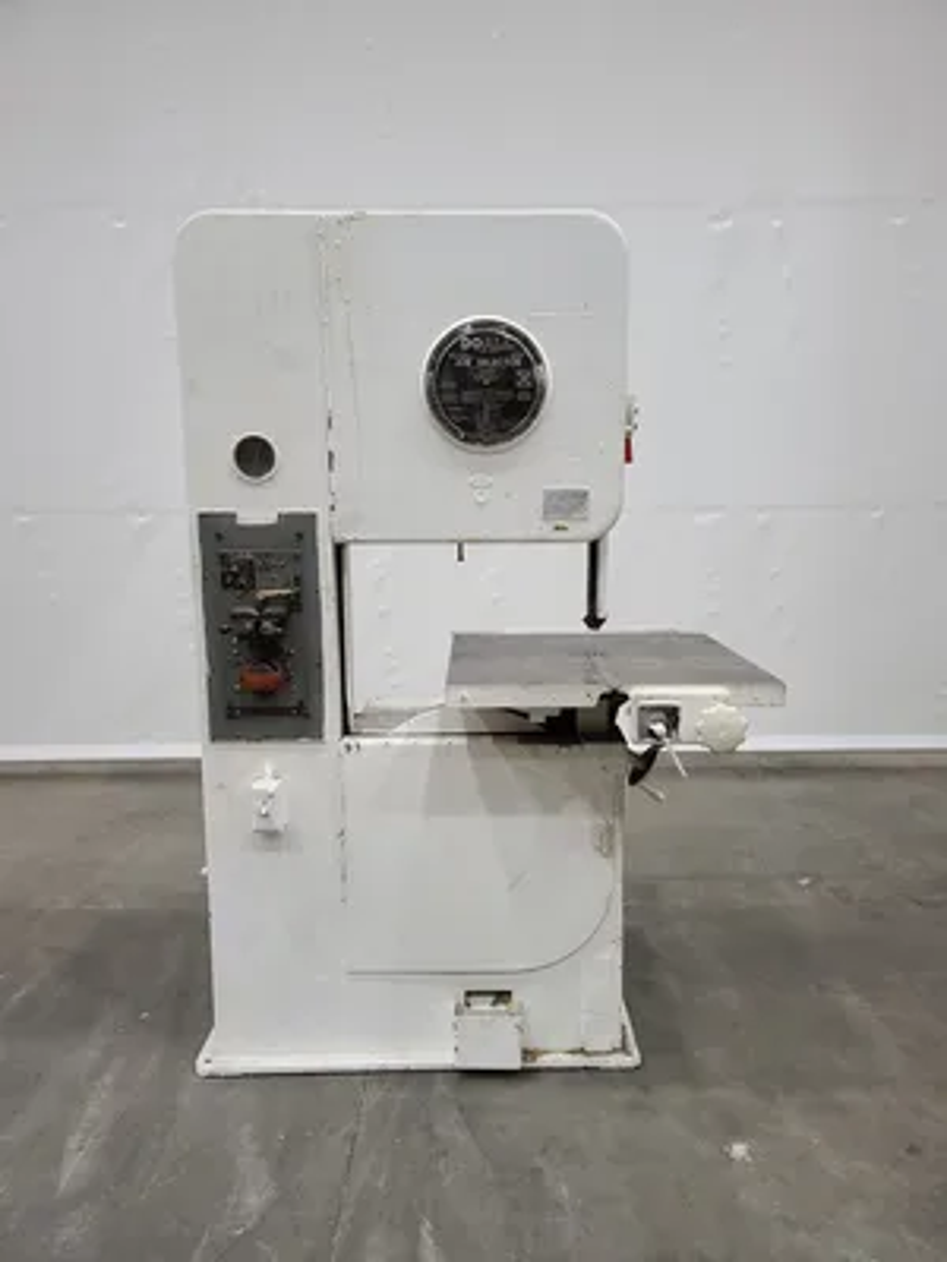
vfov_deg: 69.4
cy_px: 631
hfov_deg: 54.9
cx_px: 474
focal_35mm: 25
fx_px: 912
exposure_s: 1/40
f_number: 1.8
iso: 160
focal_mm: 7
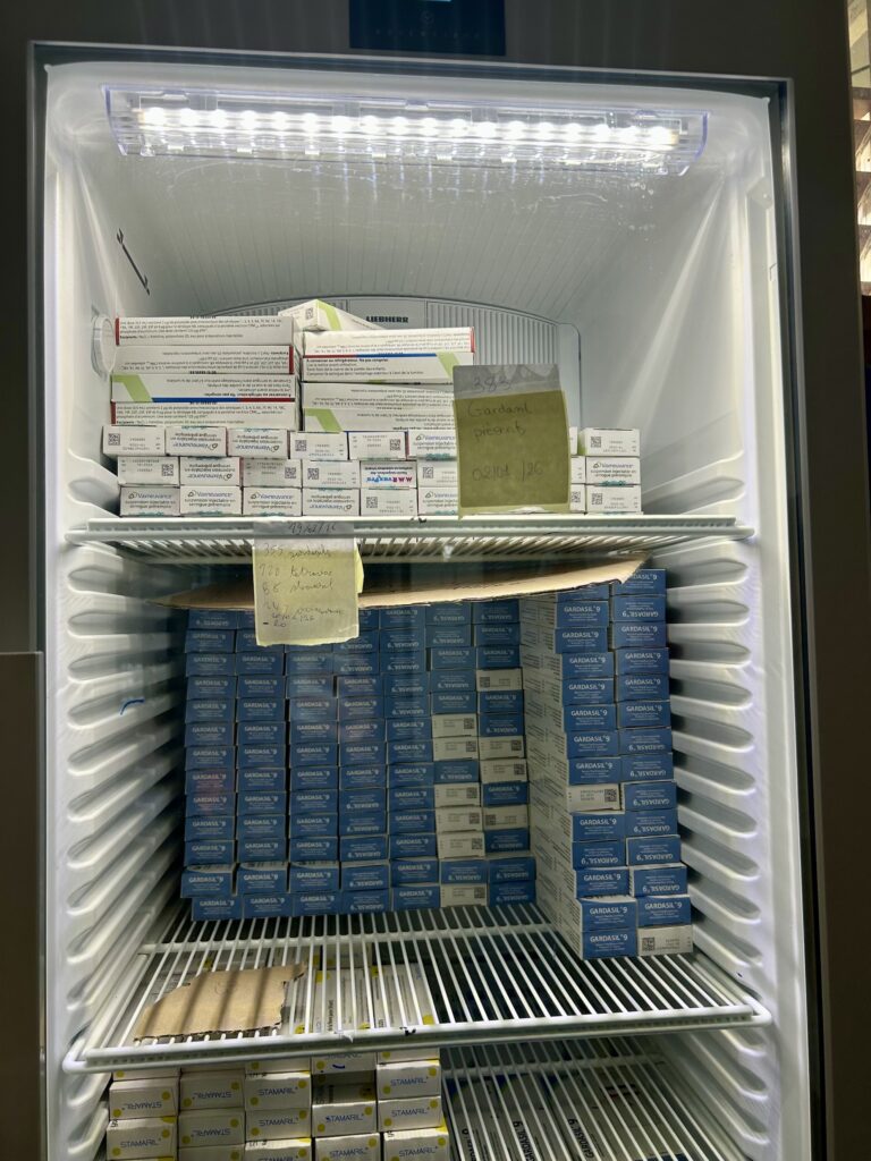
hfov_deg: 53.1
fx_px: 872
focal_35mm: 26
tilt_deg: +3.5
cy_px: 580
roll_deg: -0.2
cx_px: 436
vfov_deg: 67.3
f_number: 1.5
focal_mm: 5.7
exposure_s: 1/121
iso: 80
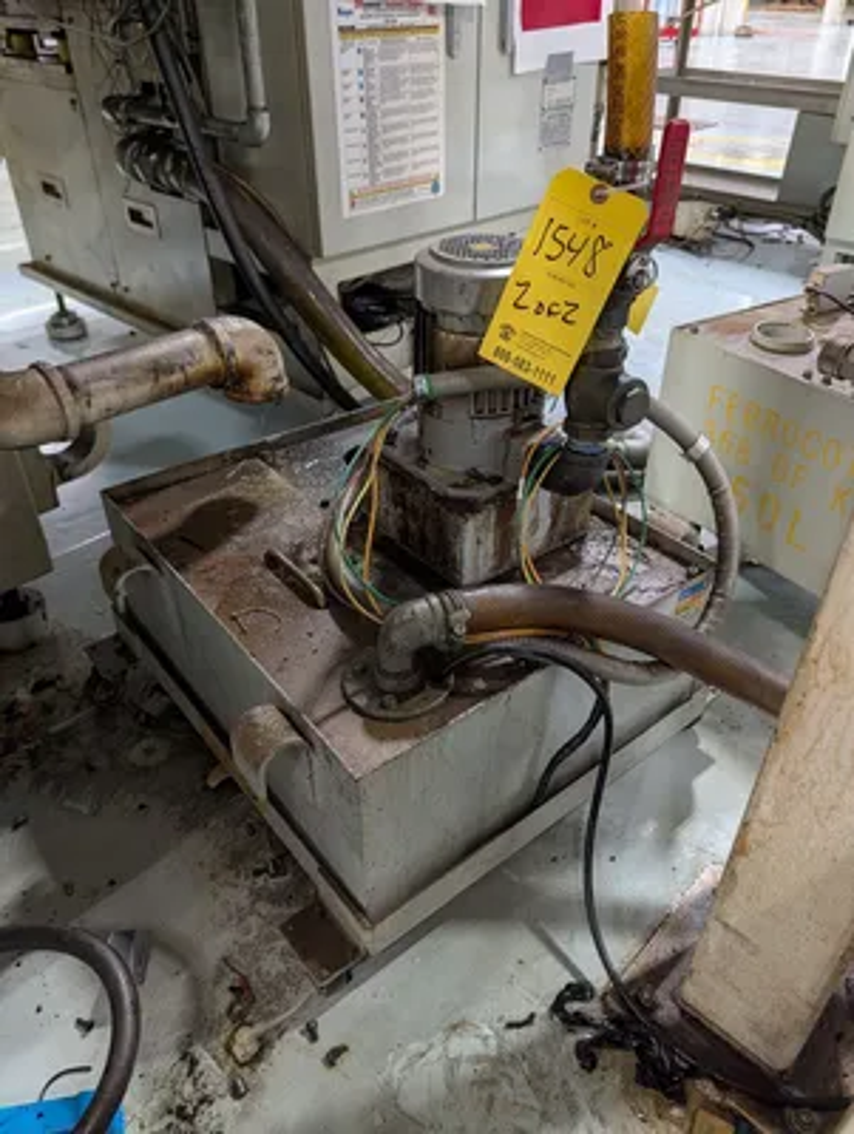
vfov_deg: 71.5
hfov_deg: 56.9
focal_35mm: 24
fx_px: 788
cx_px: 427
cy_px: 567
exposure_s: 1/312
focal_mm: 6.9
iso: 780
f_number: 1.68
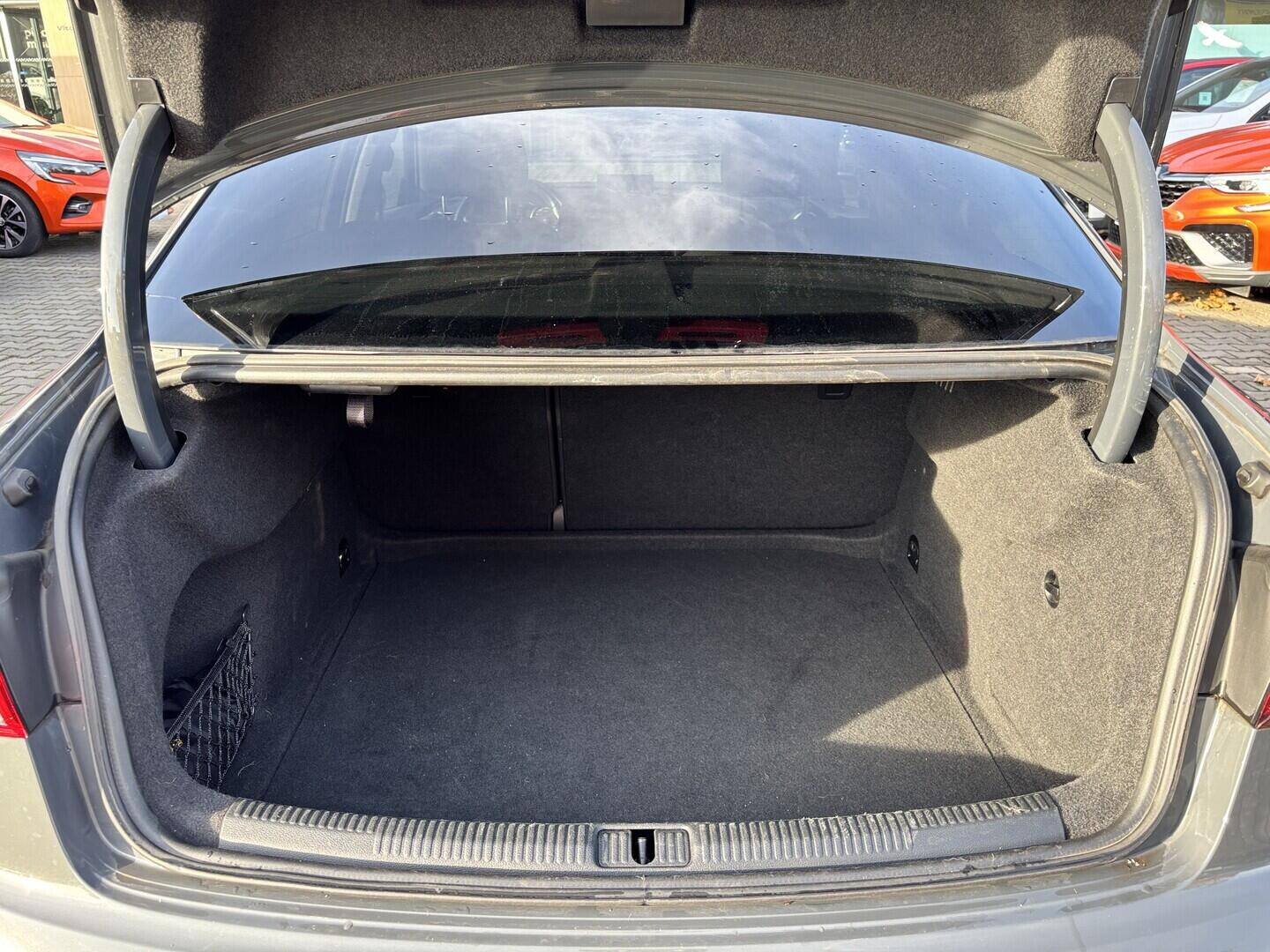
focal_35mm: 26
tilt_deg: -23.1
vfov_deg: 53.1
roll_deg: +0.6
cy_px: 476
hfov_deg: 67.3
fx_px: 954
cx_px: 635
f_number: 1.6
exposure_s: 1/121
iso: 40
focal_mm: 5.96
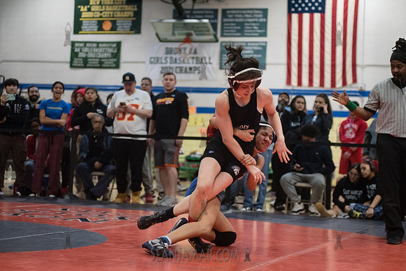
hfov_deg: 25.4
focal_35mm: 80
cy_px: 136
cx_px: 203
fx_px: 902
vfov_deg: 17.1
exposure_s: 1/500
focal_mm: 80
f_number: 3.5
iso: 8000
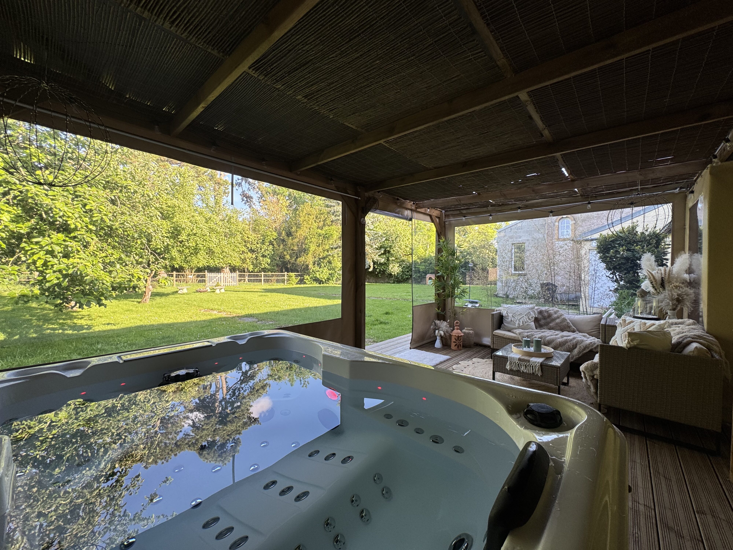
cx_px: 366
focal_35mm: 14
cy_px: 275
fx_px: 296
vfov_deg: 85.7
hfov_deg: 102.1
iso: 40
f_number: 2.2
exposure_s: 1/165
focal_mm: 2.22
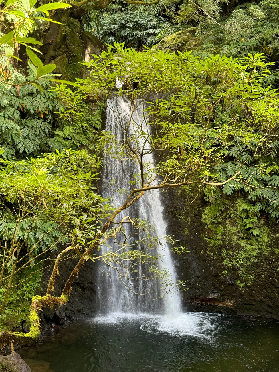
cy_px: 186
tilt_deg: -8.6
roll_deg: -0.8
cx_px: 140
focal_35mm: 48
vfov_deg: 39.7
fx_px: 516
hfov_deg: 30.3
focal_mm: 6.76
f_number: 1.78
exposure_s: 1/66
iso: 100
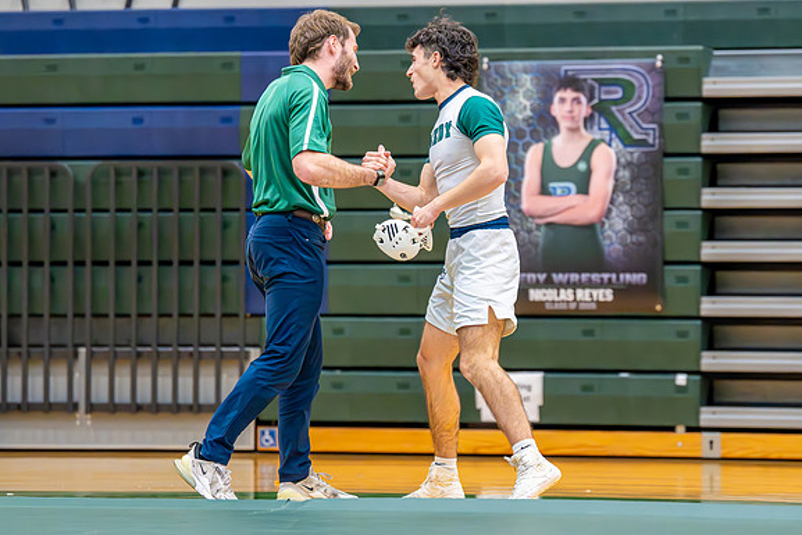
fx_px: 4501
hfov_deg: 10.2
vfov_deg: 6.8
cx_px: 432
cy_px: 202
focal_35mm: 202
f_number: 2.8
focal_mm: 126
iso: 6400
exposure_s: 1/1000
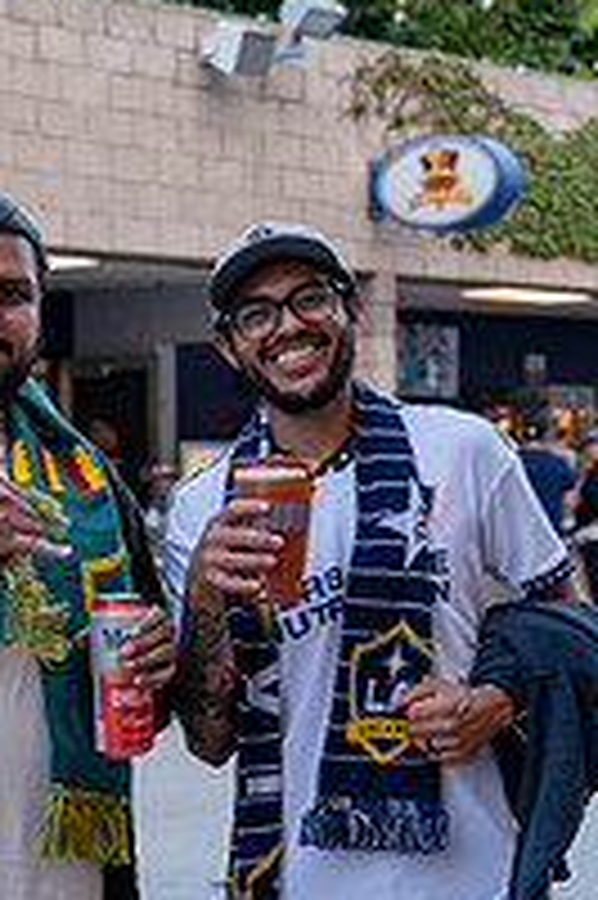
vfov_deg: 19.2
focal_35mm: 106
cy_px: 651
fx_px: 2646
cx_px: 155
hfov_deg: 12.9
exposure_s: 1/640
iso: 560
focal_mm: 29
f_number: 2.8
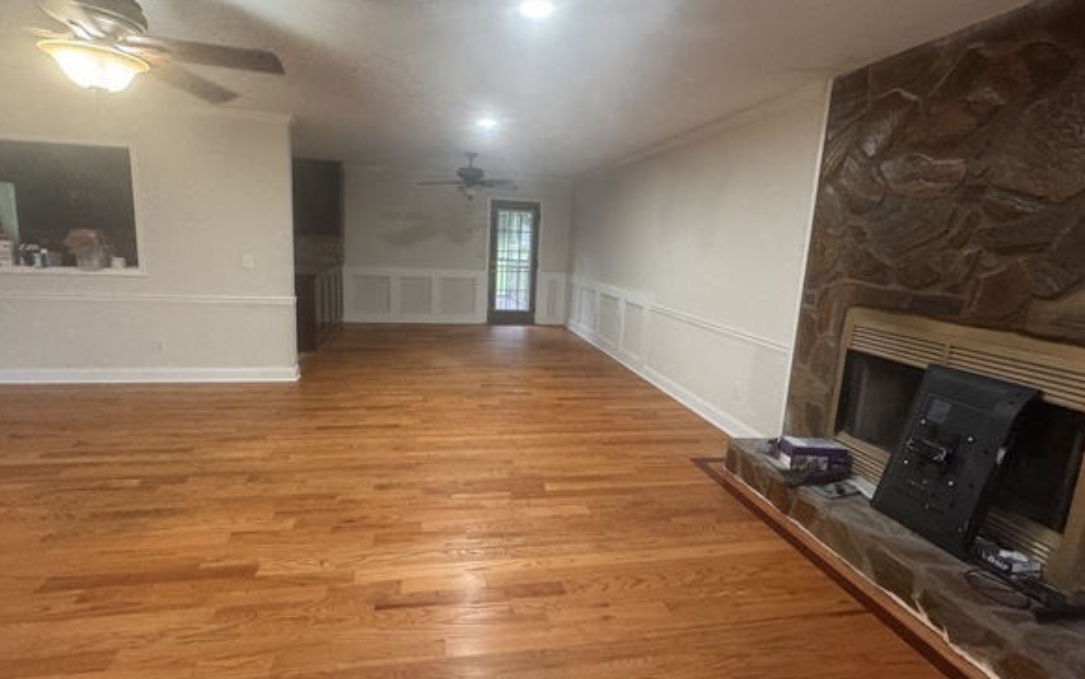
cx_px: 506
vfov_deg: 68.0
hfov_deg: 94.2
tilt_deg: -8.9
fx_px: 503
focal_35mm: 17
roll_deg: -2.2
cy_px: 321
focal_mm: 2.22
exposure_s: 1/60
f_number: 2.2
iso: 500
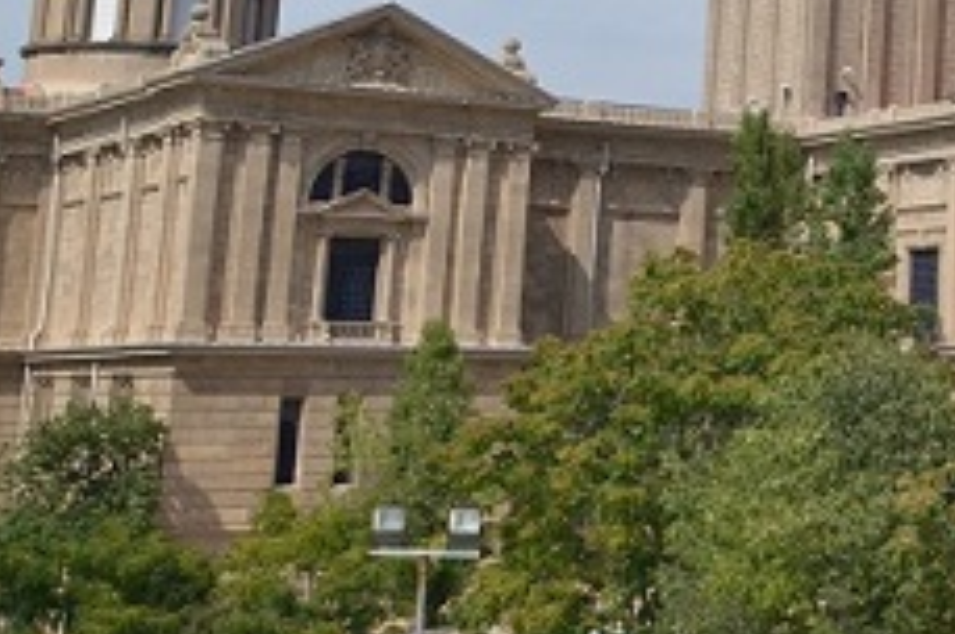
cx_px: 1491
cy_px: -181
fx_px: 2464
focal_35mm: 93
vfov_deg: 14.1
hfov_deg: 18.9
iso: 160
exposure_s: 1/800
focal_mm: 18
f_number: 5
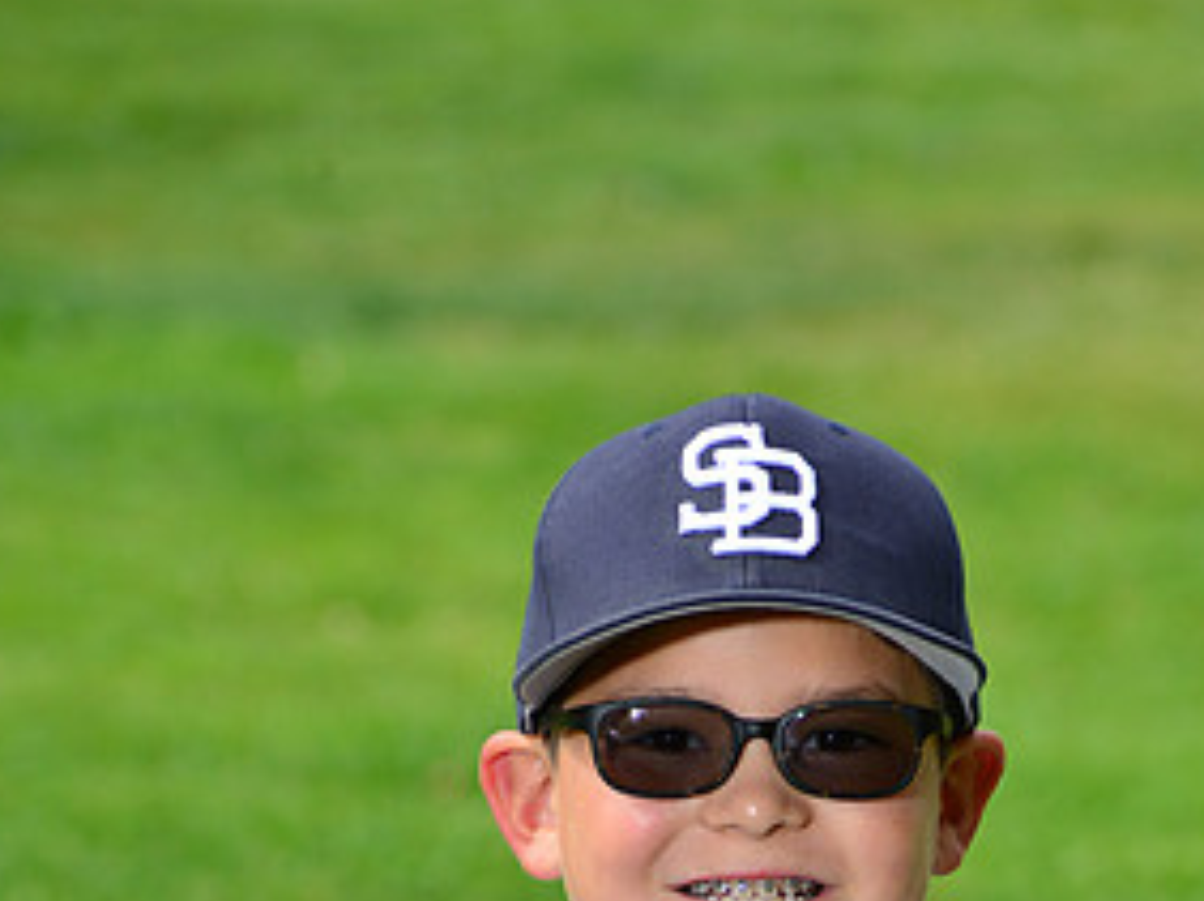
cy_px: 1217
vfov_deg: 4.0
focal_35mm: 366
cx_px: 762
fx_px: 12719
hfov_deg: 5.4
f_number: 10
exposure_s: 1/200
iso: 160
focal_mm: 185
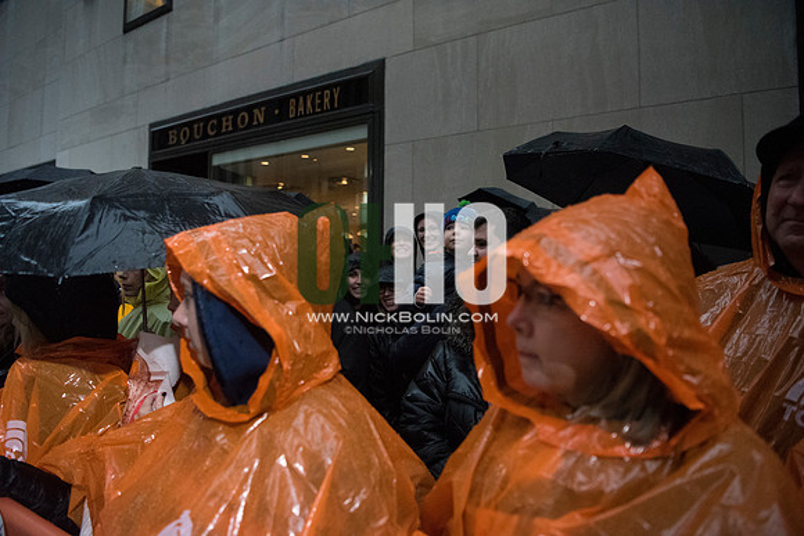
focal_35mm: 24
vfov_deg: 53.2
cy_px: 268
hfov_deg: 73.7
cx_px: 402
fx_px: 536
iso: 10000
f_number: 2.8
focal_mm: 24
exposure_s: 1/2500
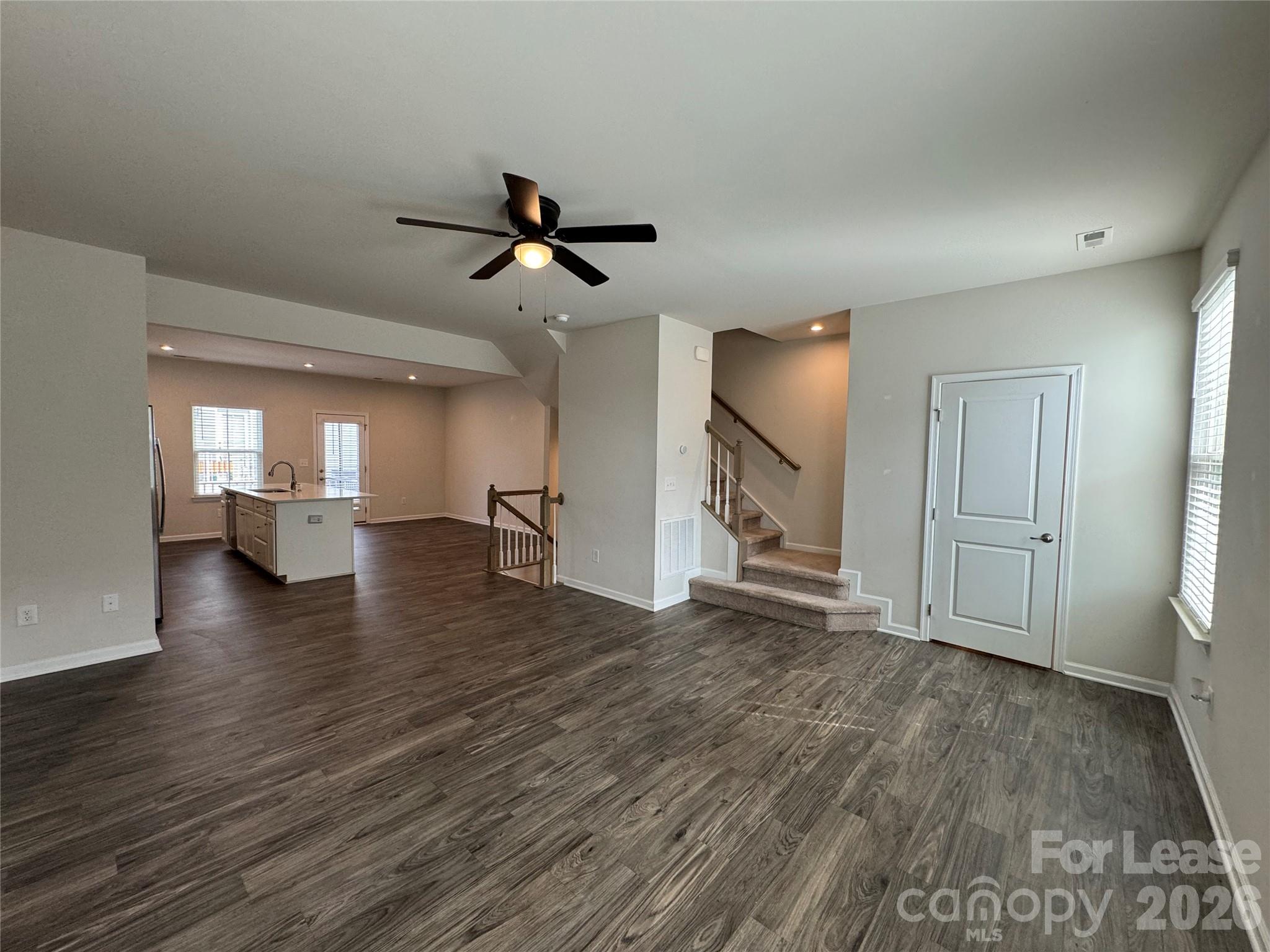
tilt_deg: -1.5
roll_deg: -1.4
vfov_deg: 85.7
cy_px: 476
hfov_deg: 102.1
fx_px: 514
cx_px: 635
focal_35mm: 14
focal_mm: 2.22
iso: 200
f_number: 2.2
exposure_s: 1/120
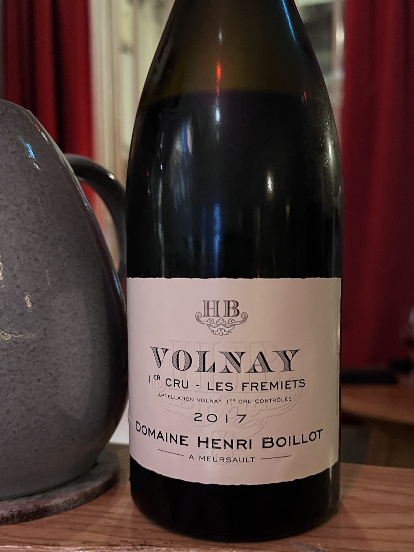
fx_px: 510
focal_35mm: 32
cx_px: 218
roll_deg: +0.2
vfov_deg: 56.5
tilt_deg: -5.2
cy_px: 320
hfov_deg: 44.2
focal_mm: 5.7
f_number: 1.5
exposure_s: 1/28
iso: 640
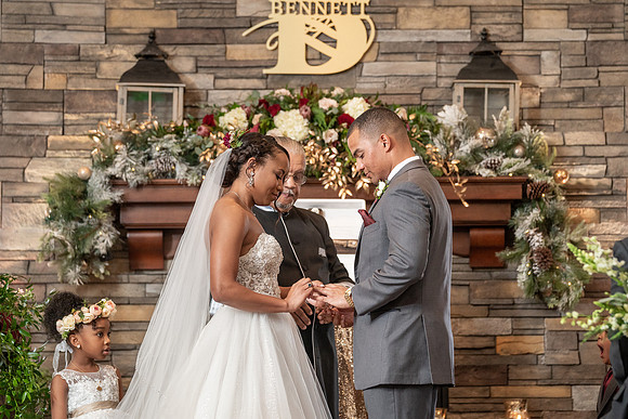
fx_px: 2808
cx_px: 344
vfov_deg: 8.5
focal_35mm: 161
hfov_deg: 12.8
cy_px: 218
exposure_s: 1/200
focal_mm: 147
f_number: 4
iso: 2000
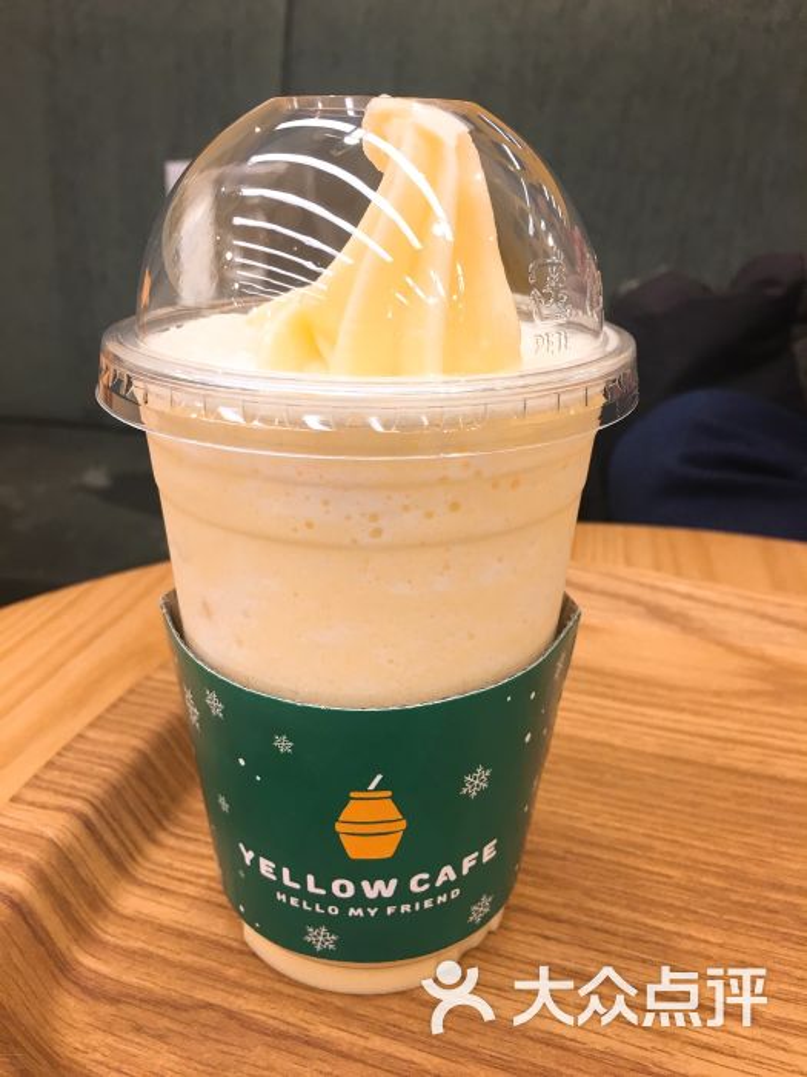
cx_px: 404
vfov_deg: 61.7
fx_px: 901
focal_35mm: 29
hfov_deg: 48.2
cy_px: 538
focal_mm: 4.15
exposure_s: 1/15
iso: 25
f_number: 2.2
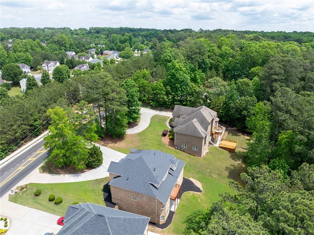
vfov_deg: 56.7
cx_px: 157
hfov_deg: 71.6
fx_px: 217
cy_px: 118
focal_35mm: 24
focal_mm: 12.29
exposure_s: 1/2500
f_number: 2.8
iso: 140
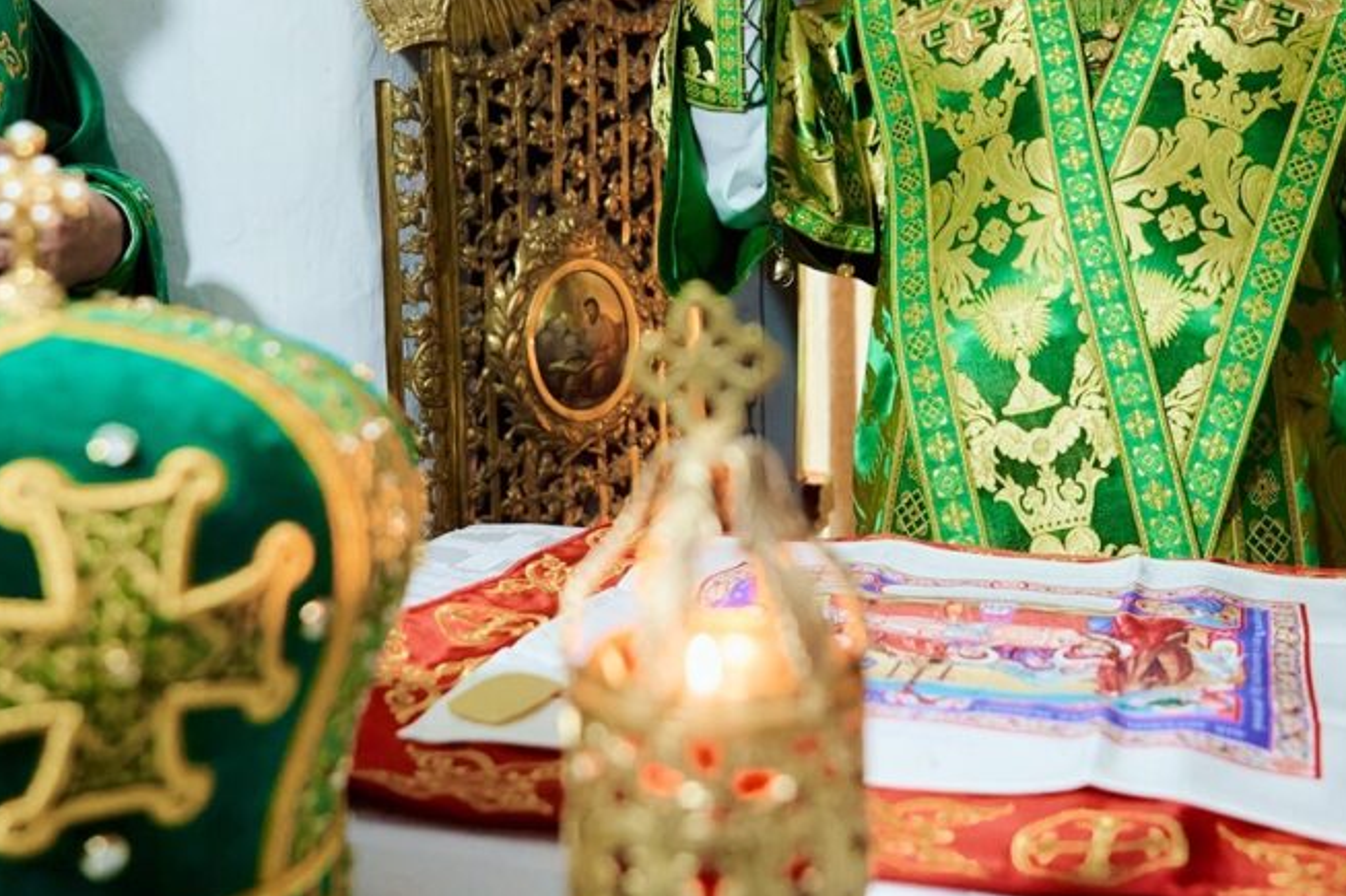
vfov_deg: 30.2
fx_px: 1607
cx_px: 701
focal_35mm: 43
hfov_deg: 45.4
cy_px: 141
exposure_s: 1/60
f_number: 2.8
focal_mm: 24
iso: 5000
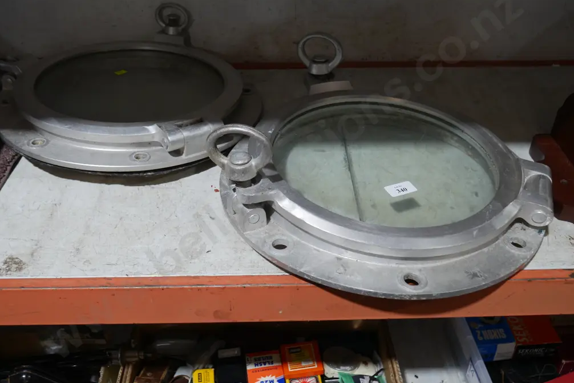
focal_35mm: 36
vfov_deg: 36.9
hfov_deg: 53.1
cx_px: 283
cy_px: 177
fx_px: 574
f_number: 4
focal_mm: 17
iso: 320
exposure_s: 1/60
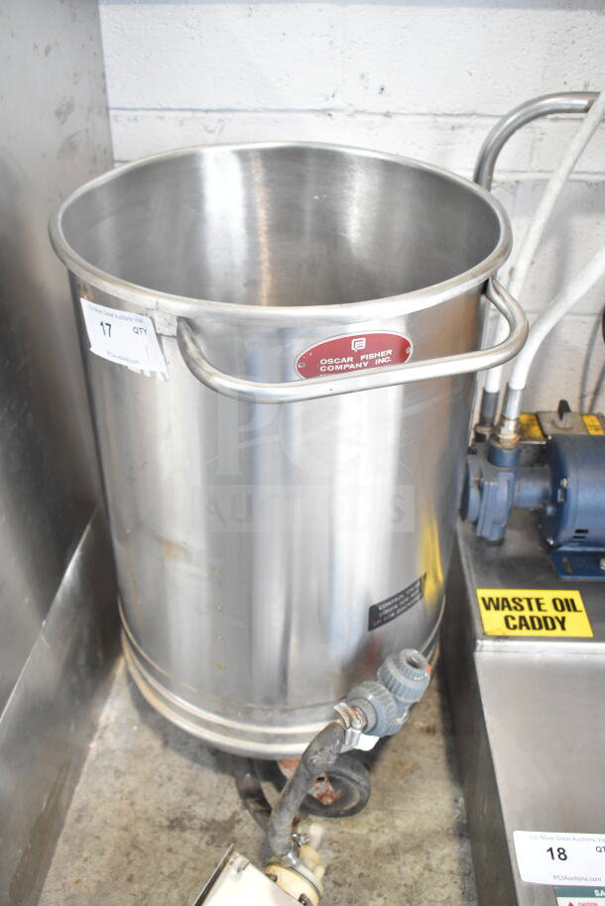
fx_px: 869
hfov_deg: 38.4
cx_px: 302
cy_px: 453
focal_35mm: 34
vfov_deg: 55.1
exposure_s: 1/100
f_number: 5
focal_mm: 23
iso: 1600
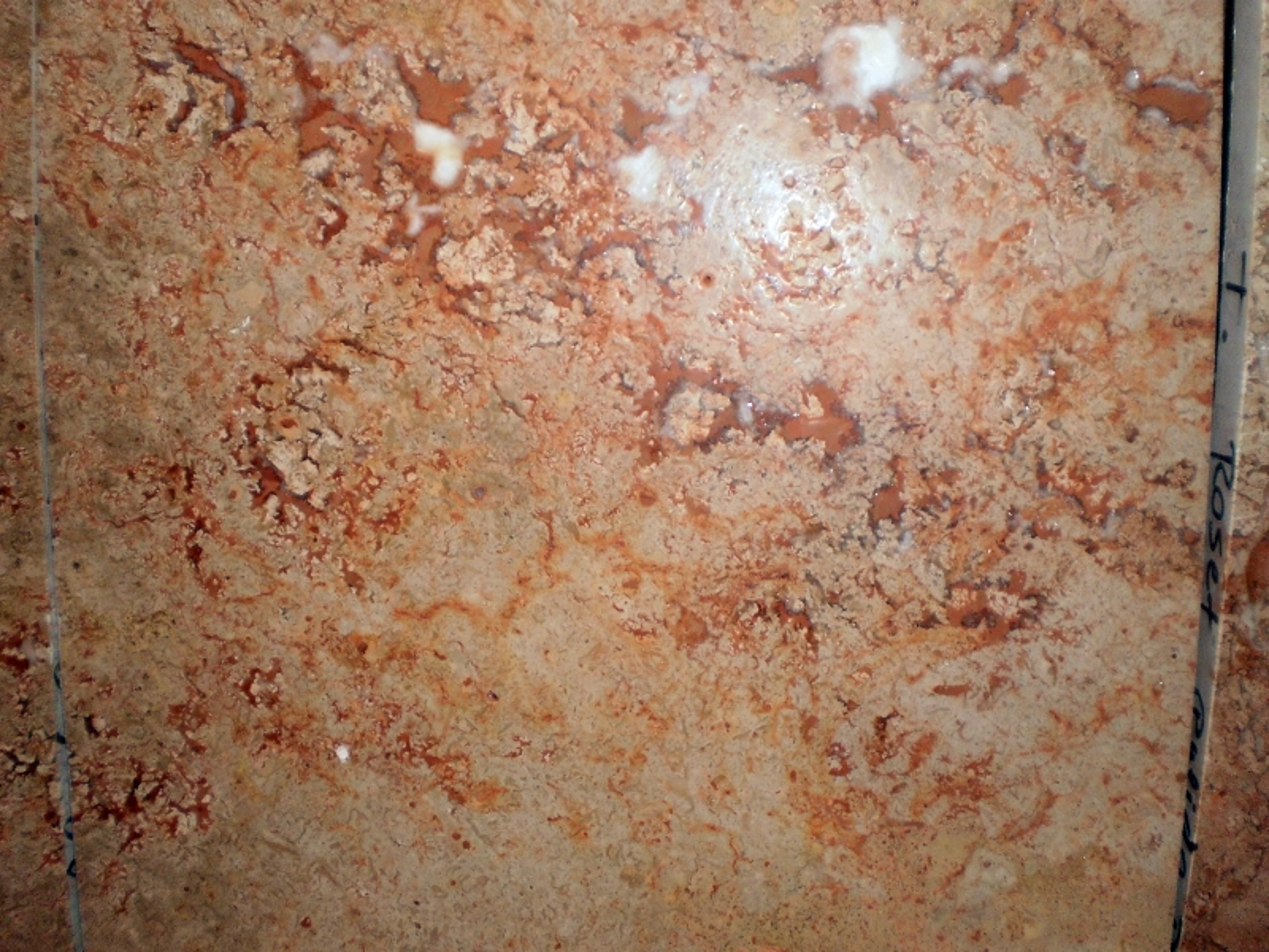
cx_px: 634
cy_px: 476
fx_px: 1320
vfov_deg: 39.7
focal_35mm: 36
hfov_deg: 51.4
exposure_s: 1/30
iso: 125
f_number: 3.1
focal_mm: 6.3
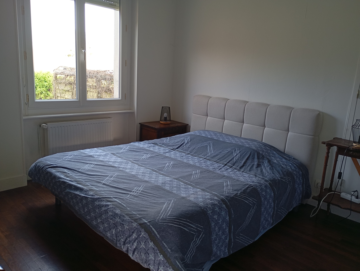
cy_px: 136
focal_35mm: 28
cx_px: 180
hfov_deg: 63.4
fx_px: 292
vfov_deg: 49.9
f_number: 1.8
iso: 430
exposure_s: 1/50
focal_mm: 4.27
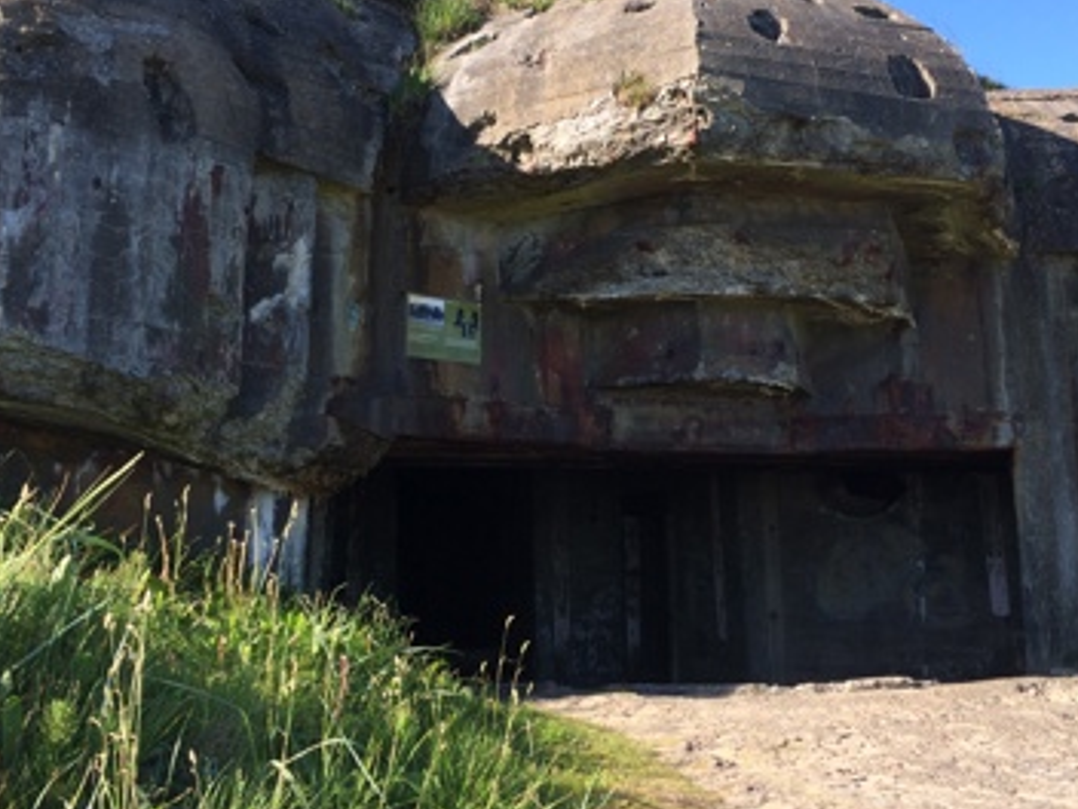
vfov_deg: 34.1
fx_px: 1308
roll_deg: +3.3
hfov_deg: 44.7
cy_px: 276
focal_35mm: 42
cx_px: 606
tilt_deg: +13.6
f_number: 2.2
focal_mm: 4.15
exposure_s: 1/662
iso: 32
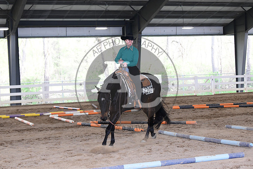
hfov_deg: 27.0
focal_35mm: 75
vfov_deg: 18.2
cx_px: 126
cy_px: 84
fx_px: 527
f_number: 6.3
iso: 2500
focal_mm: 75
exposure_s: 1/250
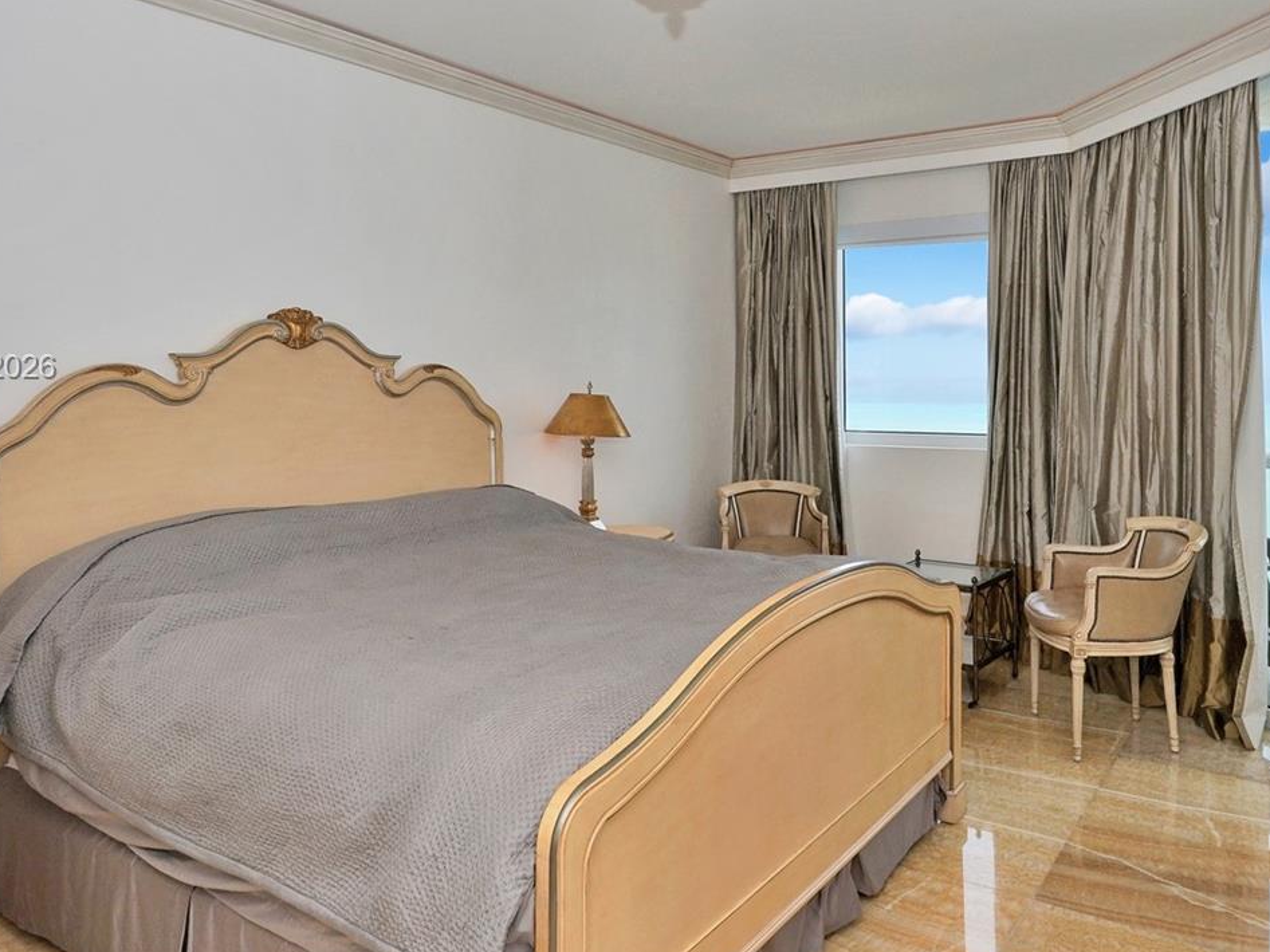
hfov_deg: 67.1
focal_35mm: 26
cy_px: 369
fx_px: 954
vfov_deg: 52.6
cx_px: 711
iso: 250
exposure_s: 1/80
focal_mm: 16
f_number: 18
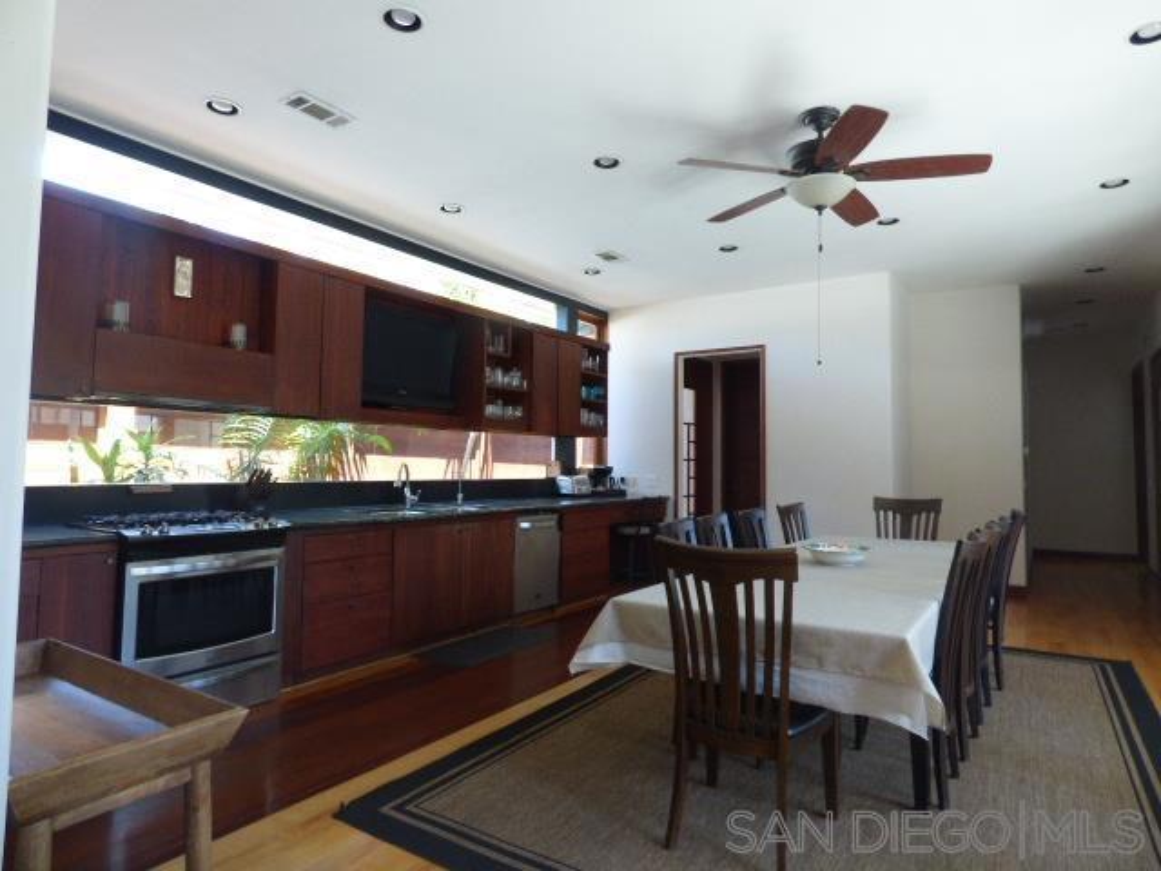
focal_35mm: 20
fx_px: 671
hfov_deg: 81.7
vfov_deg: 66.0
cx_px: 580
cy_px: 436
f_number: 2.8
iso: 200
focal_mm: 3.58
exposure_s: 1/60
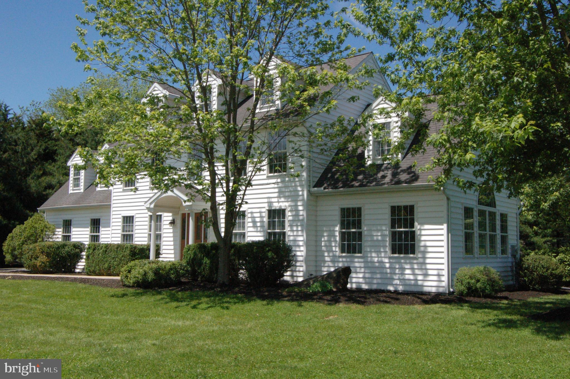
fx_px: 569
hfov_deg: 53.2
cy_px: 190
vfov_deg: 36.8
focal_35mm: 36
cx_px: 285
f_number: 18
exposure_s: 1/500
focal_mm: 24
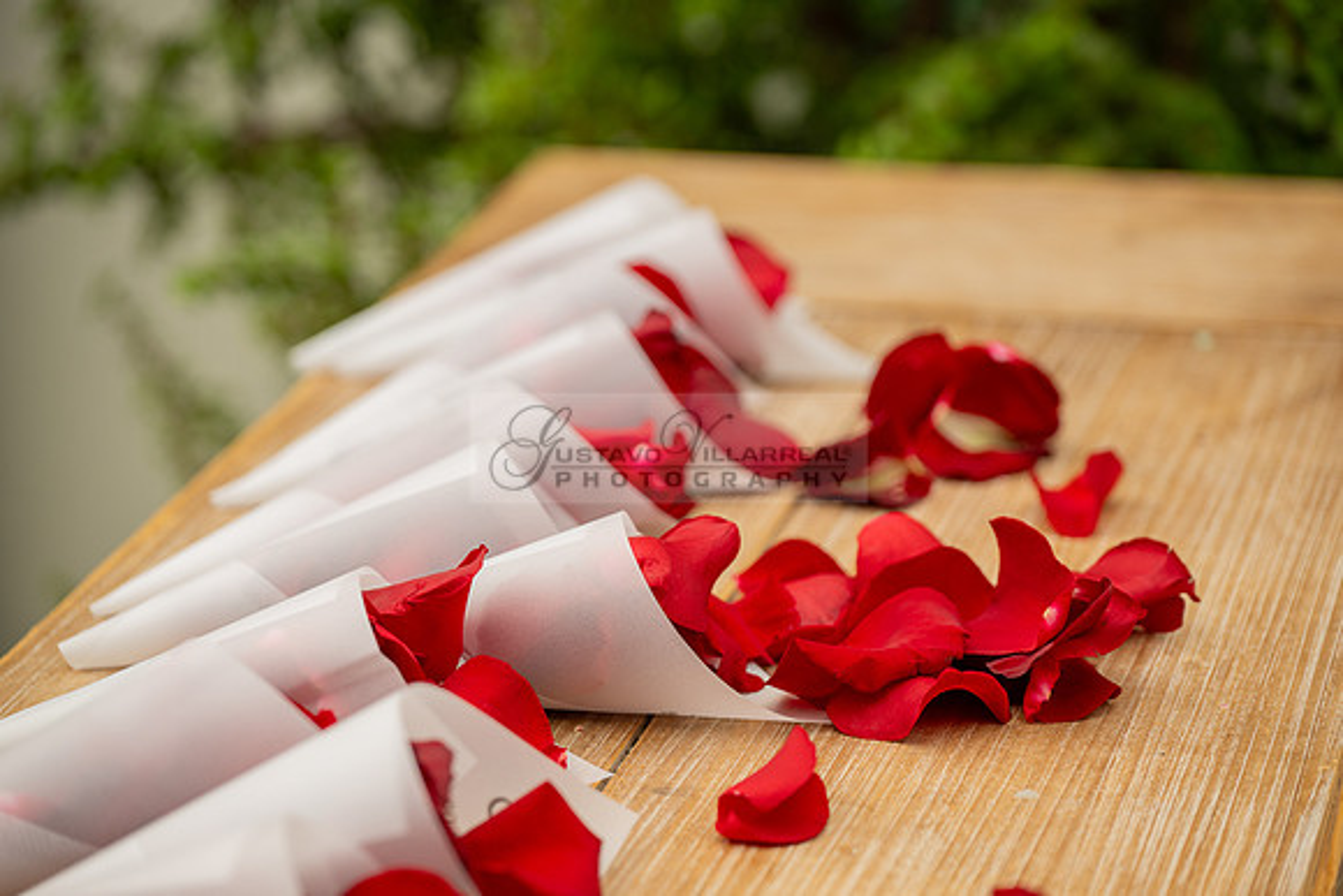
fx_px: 4104
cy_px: 448
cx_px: 672
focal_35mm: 110
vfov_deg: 12.5
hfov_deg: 18.6
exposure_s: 1/160
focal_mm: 110
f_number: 4
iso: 200
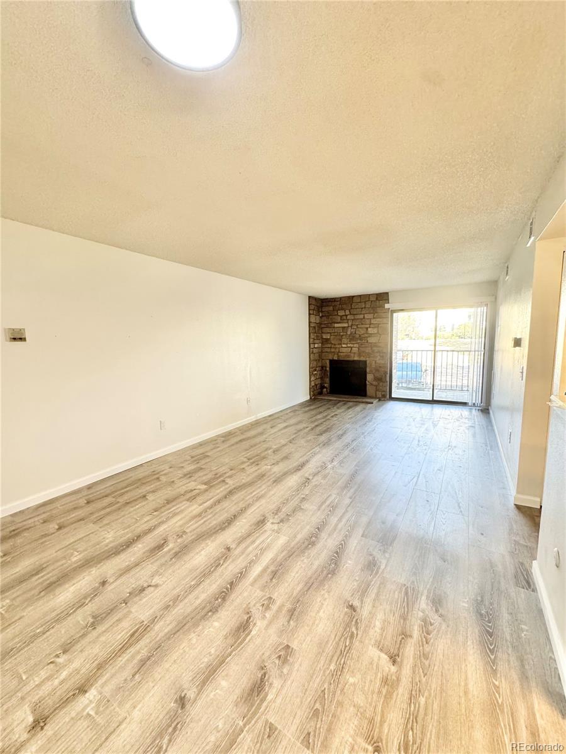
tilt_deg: -7.6
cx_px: 283
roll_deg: +0.7
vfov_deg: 102.1
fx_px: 305
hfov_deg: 85.7
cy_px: 377
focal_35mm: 14
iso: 320
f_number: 2.2
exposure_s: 1/120
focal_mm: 2.22
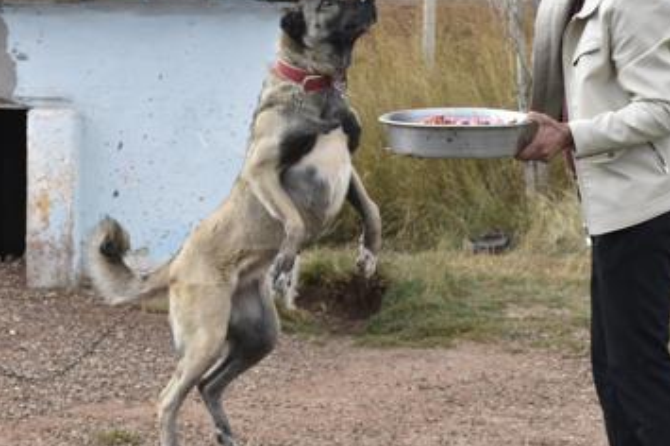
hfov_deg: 18.4
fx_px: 2064
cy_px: 157
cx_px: 363
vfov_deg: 12.3
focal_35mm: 111
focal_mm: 50
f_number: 8
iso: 360
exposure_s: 1/500
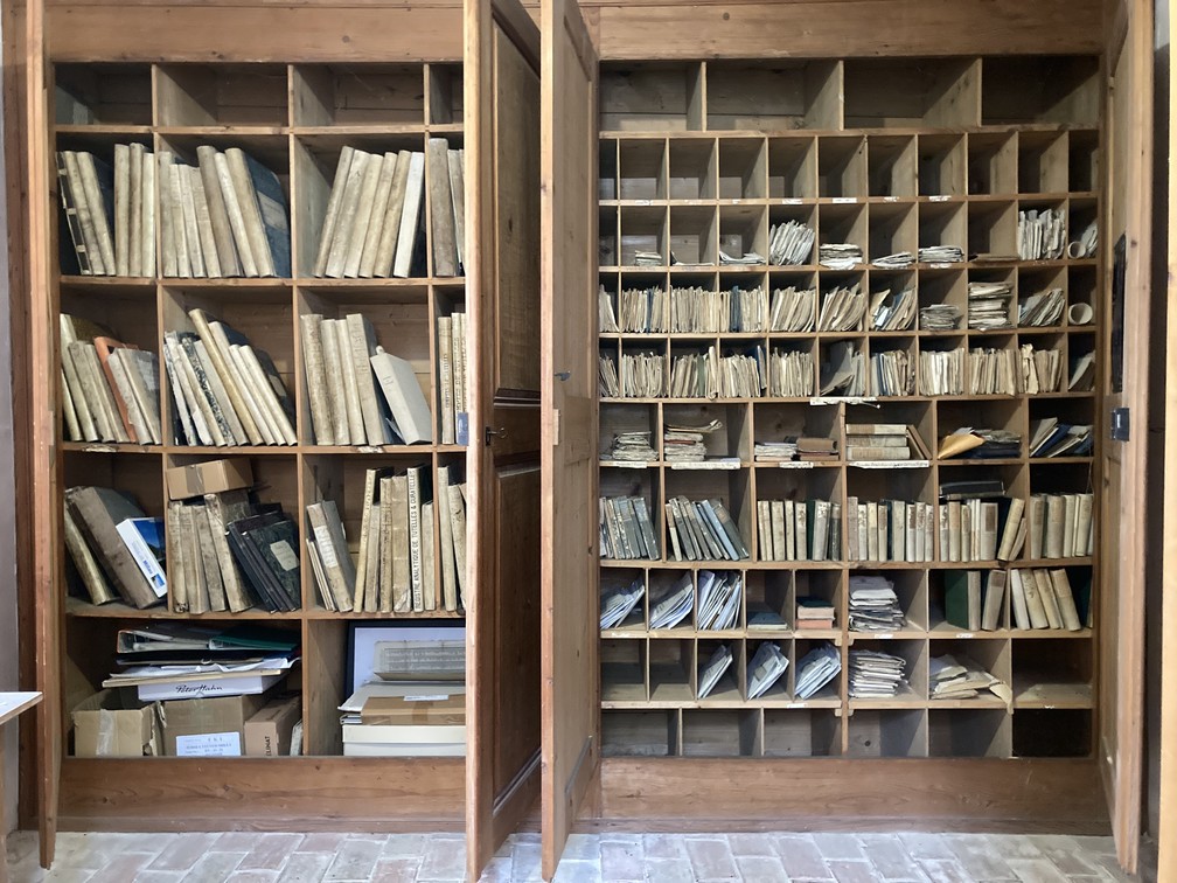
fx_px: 952
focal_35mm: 28
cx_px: 588
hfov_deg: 63.4
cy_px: 442
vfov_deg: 49.7
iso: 500
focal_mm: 3.99
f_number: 1.8
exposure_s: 1/30
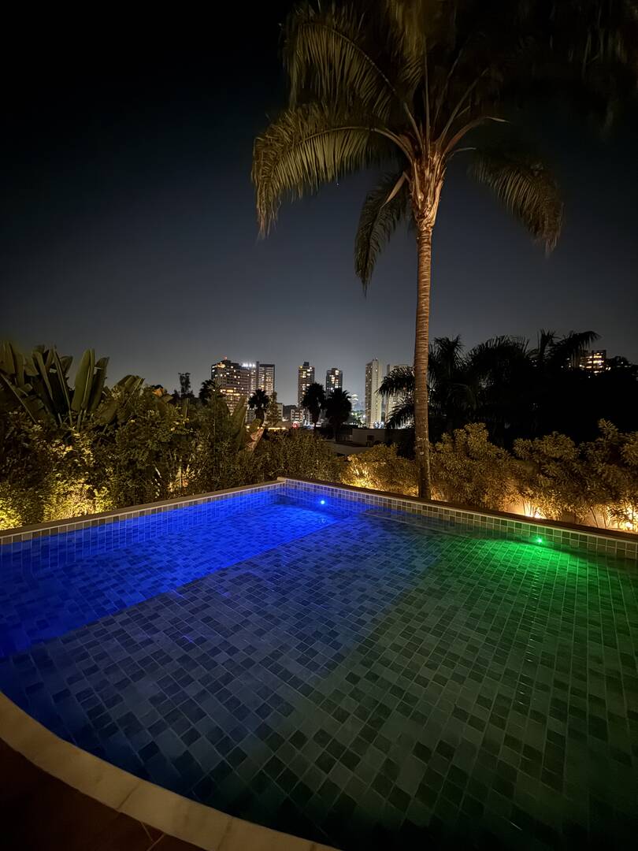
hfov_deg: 85.7
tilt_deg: -0.6
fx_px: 344
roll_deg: -1.4
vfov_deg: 102.1
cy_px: 426
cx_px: 319
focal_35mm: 14
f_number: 2.2
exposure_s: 1/9
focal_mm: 2.22
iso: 2500
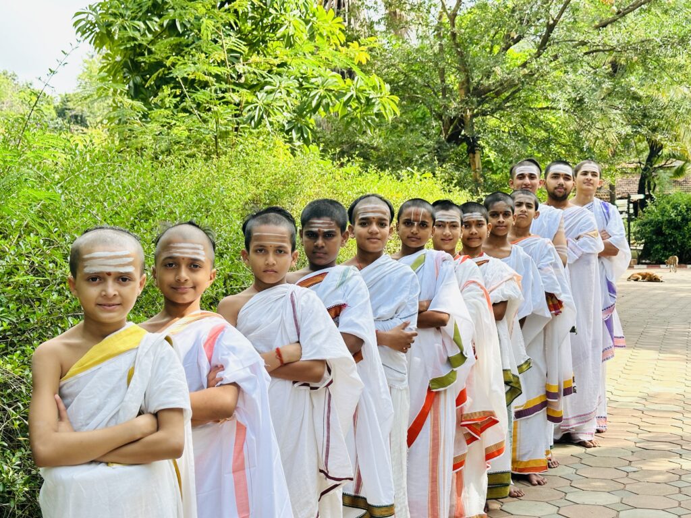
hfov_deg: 39.7
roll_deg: +0.5
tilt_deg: -0.6
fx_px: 958
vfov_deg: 30.3
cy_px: 259
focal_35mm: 48
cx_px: 346
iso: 64
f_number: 1.78
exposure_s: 1/773
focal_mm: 6.86
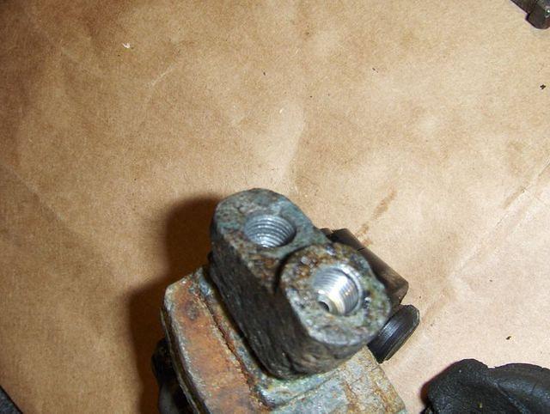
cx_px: 275
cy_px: 207
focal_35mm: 41
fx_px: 652
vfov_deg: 35.2
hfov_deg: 45.7
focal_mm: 6.5
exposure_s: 1/60
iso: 100
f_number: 5.09
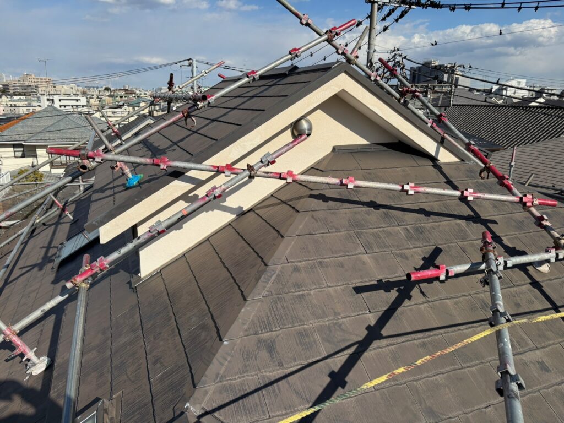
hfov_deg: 67.3
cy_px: 212
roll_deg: +0.8
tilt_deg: -12.3
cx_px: 282
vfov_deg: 53.1
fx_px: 424
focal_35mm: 26
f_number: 1.6
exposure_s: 1/4630
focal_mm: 5.96
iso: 50
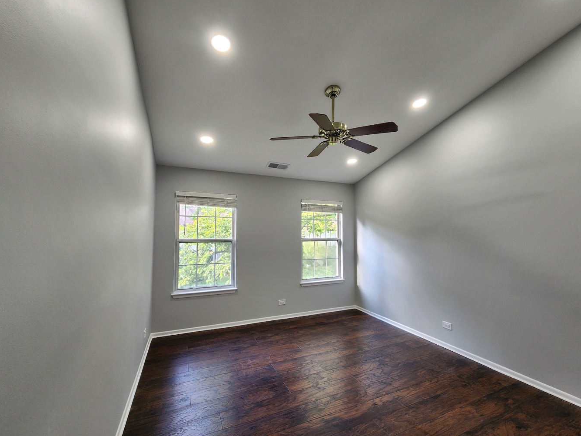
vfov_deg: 85.7
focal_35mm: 14
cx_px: 304
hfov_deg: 102.0
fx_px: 235
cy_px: 223
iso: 160
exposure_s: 1/60
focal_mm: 2.2
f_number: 2.2
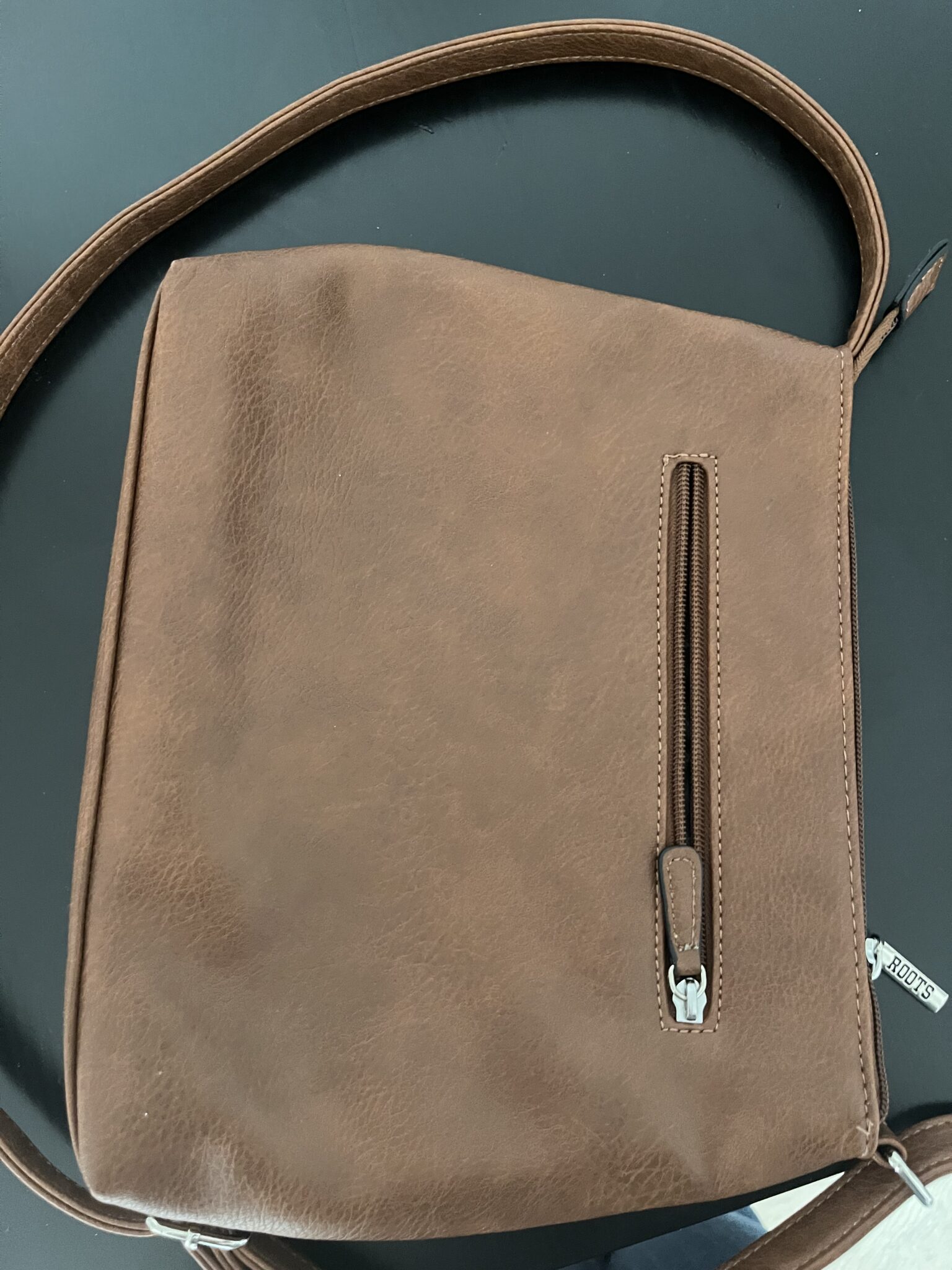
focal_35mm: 26
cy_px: 635
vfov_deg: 67.3
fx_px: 953
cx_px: 476
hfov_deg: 53.1
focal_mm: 5.1
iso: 640
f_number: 1.6
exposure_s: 1/30
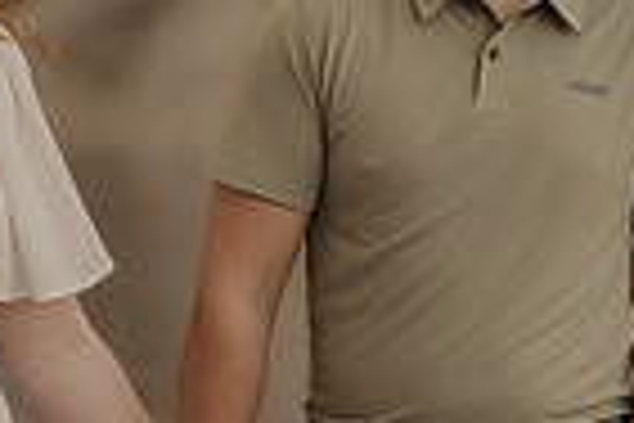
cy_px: 148
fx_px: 3628
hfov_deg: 10.0
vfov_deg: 6.7
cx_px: 301
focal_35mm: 206
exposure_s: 1/640
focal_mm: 50
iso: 160
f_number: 2.2
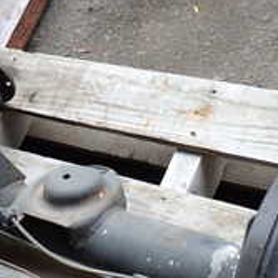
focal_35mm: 95
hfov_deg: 17.8
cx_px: -7
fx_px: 863
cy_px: 160
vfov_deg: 18.3
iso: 100
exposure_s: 1/100
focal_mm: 5.4
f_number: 2.3
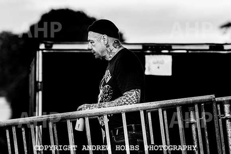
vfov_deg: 4.4
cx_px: 108
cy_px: 41
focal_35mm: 315
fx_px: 2020
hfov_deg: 6.5
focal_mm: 200
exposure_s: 1/2500
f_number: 4.5
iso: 320
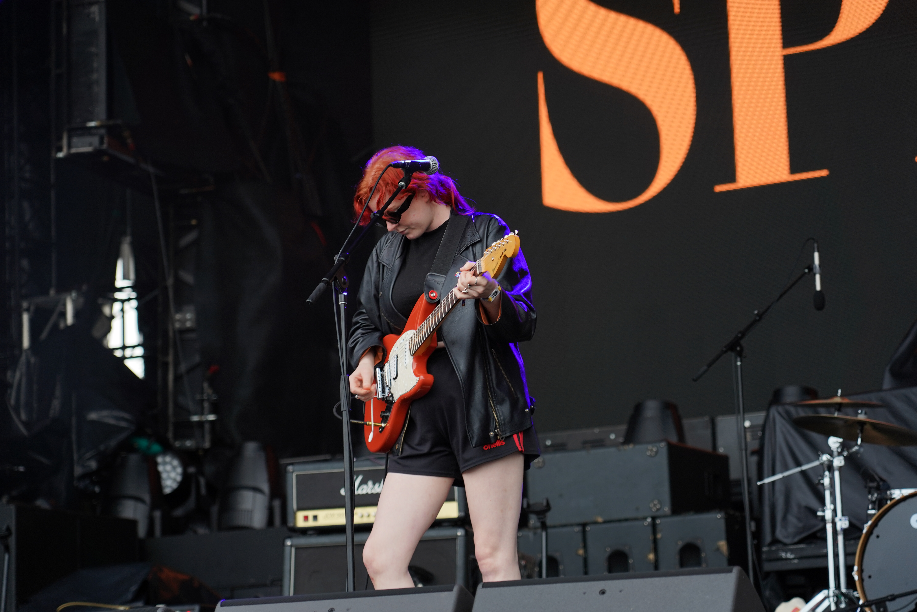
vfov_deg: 13.0
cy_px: 306
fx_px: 2674
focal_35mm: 105
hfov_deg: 19.5
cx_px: 458
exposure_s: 1/125
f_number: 4
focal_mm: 105
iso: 200
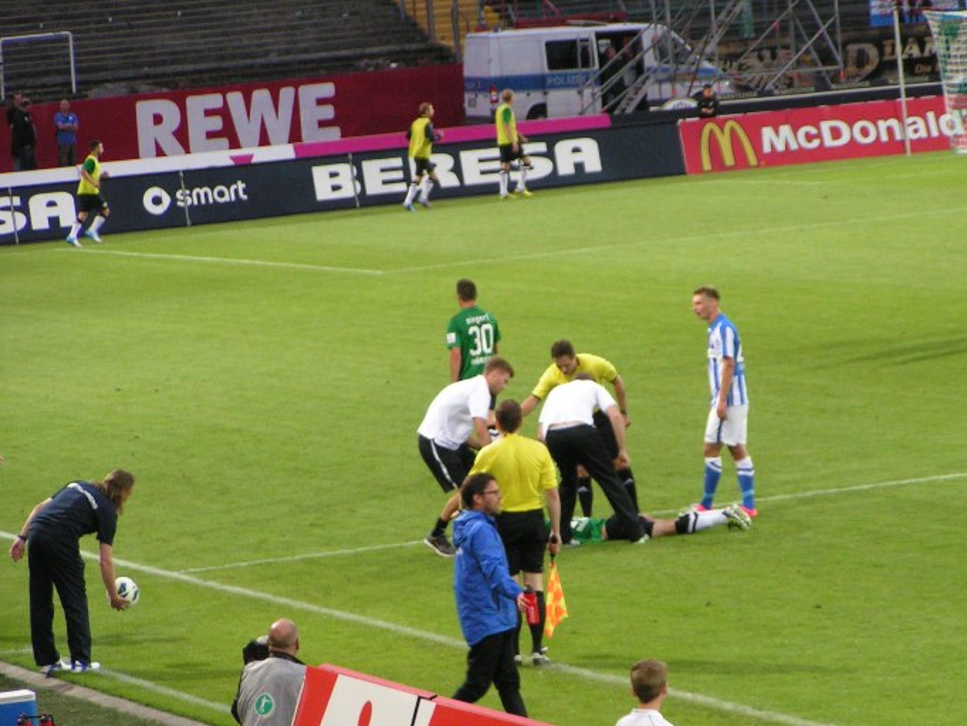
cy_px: 425
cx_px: 544
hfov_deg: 8.2
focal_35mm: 242
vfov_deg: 6.1
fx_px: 6761
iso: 200
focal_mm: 31.5
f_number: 3.5
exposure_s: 1/80
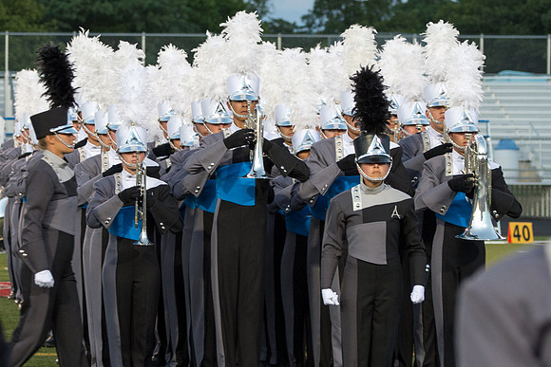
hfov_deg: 10.3
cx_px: 156
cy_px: 139
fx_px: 3056
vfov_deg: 6.9
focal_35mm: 200
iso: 1800
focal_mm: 92
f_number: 4.5
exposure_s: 1/200
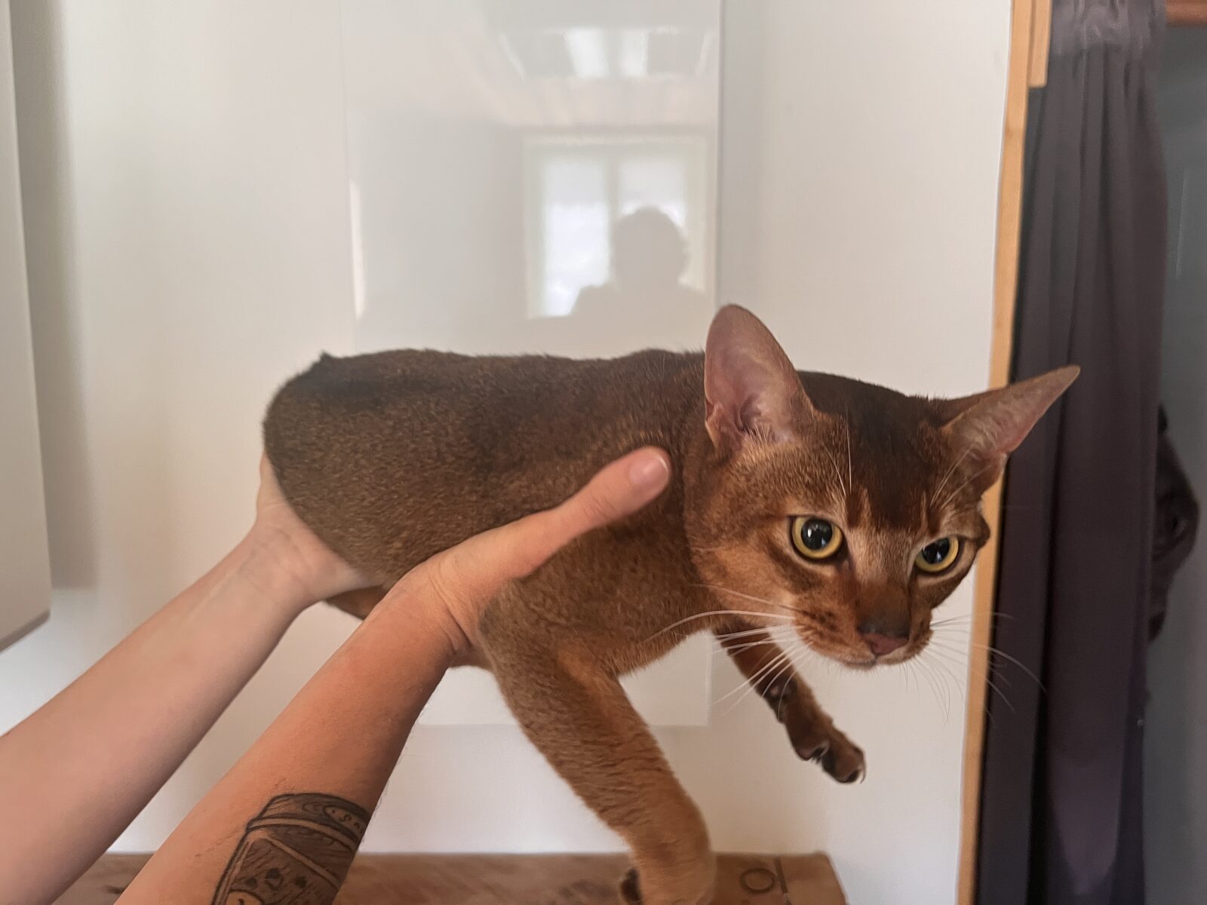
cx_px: 604
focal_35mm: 26
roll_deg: +0.6
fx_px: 907
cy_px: 452
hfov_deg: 67.3
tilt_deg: -8.9
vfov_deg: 53.1
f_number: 1.5
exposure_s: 1/78
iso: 125
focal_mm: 5.7
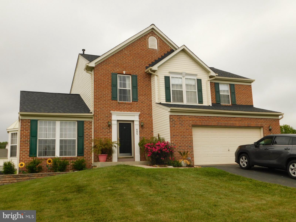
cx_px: 148
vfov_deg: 39.7
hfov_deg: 51.4
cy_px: 111
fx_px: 308
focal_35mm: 36
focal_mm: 6.3
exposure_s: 1/1000
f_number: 3.5
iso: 125
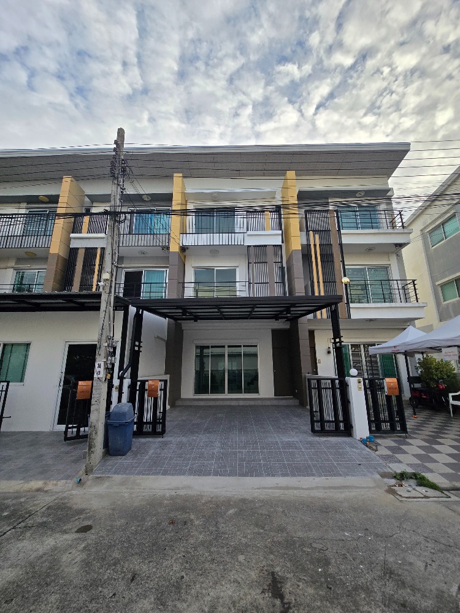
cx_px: 230
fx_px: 230
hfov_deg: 89.9
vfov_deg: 106.2
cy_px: 306
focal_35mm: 13
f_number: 2.2
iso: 50
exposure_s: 1/688
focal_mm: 2.2
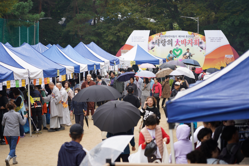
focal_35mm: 105
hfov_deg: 19.5
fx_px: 726
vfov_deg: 13.0
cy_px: 83
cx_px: 124
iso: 200
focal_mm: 105
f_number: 4.5
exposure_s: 1/125
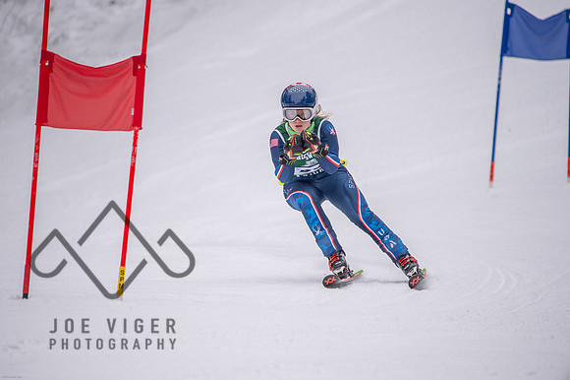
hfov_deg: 3.4
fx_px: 9494
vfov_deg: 2.3
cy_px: 190
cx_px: 285
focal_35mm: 600
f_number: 6.3
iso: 2000
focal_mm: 600
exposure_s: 1/2500
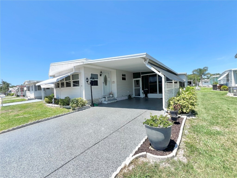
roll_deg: +2.4
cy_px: 89
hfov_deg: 106.2
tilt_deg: -1.9
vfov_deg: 89.9
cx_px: 118
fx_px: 89
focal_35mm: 13
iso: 32
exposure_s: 1/1130
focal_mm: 1.57
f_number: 1.8
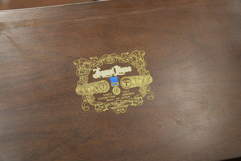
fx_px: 673
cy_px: 80
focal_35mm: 100
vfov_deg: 13.6
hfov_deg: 20.3
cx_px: 120
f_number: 2.8
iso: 2500
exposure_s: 1/160
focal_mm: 67
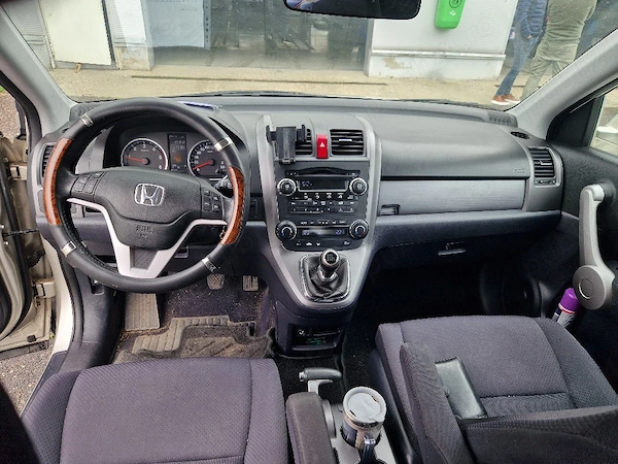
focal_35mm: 23
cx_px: 309
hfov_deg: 73.9
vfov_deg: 58.9
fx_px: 411
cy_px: 232
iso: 50
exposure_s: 1/182
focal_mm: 5.4
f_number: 1.8
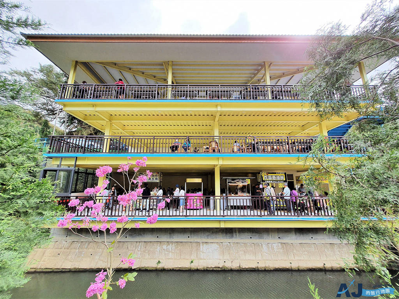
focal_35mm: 13
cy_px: 150
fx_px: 150
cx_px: 200
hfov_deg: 106.2
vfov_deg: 89.9
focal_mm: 1.74
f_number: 2.2
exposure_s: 1/270
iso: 50
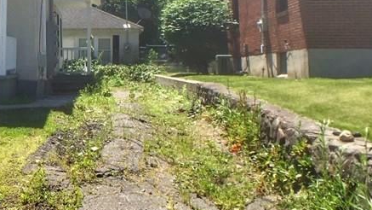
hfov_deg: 26.3
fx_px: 730
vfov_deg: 16.2
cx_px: -39
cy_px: 32
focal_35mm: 74
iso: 32
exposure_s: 1/1364
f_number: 2.2
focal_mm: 4.15
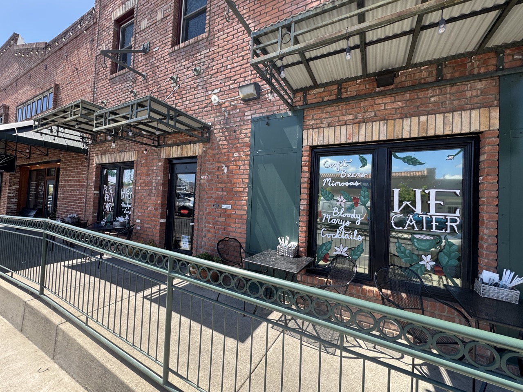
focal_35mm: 14
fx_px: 212
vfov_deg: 85.7
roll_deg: -3.6
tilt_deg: +1.1
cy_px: 196
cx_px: 262
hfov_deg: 102.1
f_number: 2.2
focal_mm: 2.22
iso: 40
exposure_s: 1/361
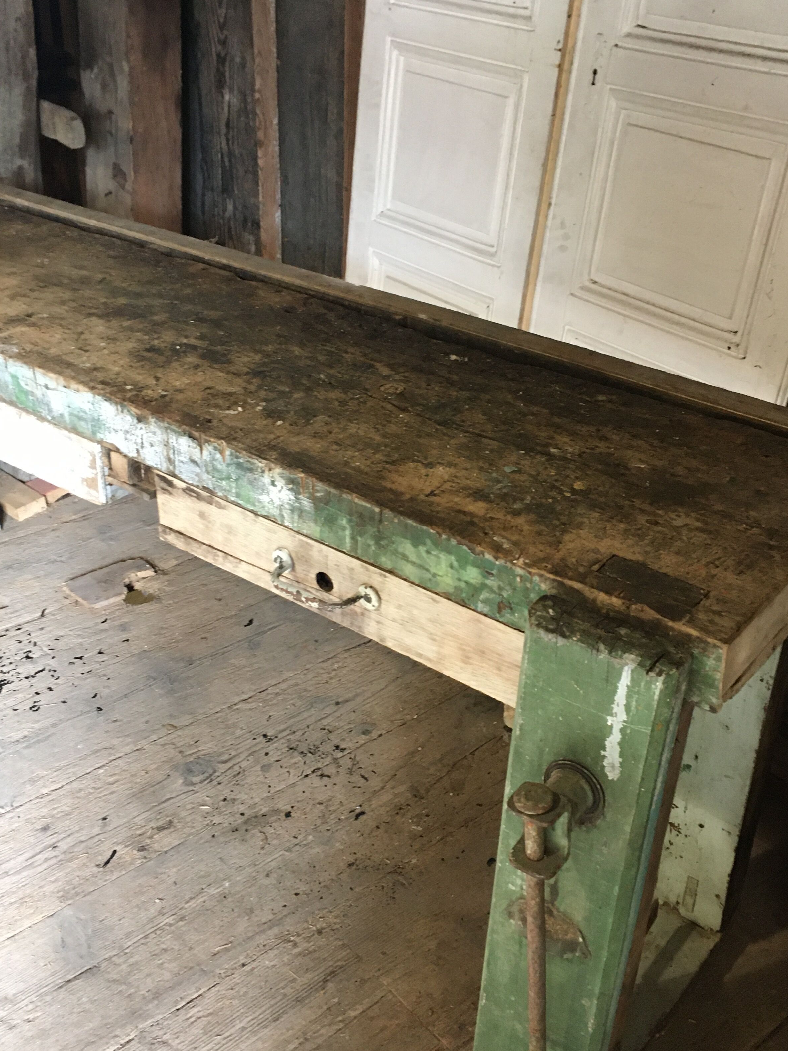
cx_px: 420
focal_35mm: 37
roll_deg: -0.5
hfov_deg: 38.6
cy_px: 547
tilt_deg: -31.1
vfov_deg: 50.1
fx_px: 1123
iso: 200
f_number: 2.2
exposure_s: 1/20
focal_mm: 4.15
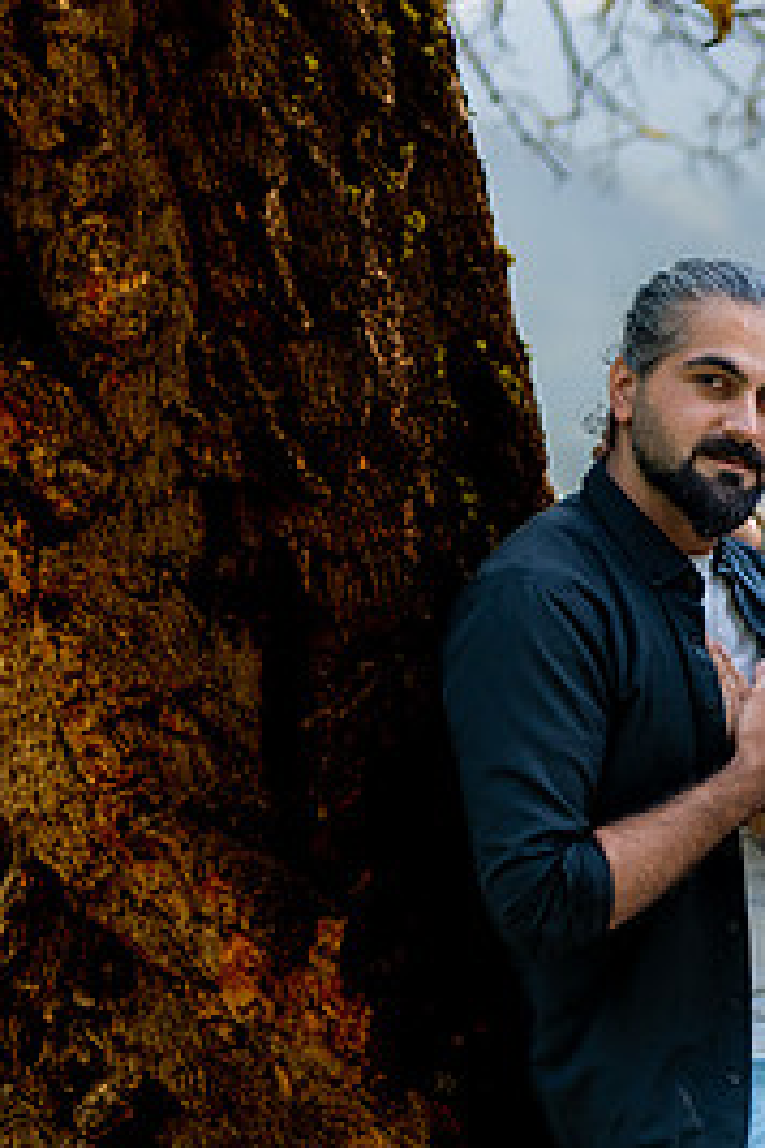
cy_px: 660
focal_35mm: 76
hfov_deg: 16.6
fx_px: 2422
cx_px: 1096
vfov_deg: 26.6
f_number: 1.2
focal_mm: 35
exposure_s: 1/3200
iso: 200
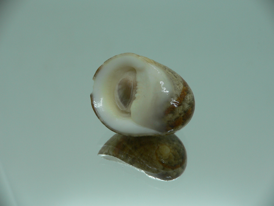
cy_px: 103
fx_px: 277
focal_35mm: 35
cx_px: 137
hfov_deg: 52.6
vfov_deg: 40.7
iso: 80
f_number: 2.8
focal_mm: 4.6
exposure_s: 1/60
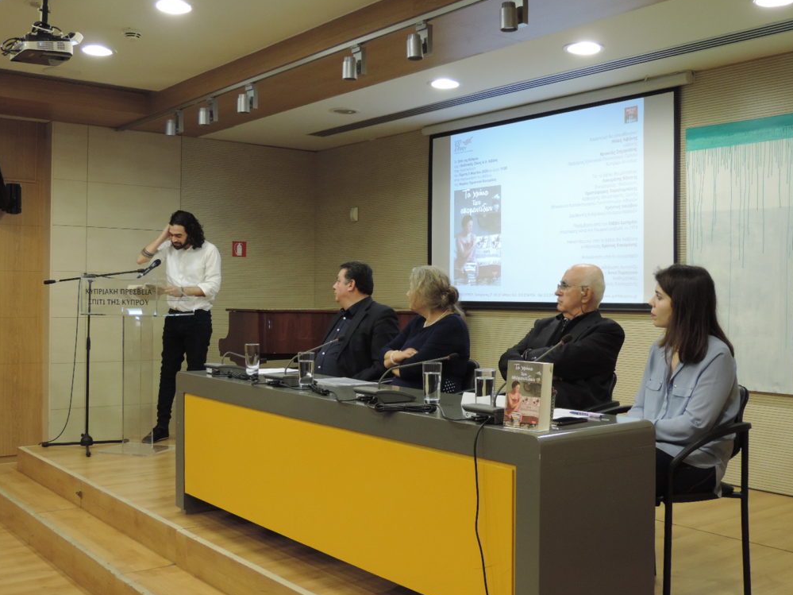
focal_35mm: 41
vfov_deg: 35.1
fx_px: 939
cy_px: 295
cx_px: 403
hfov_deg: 45.8
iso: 400
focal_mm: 7.1
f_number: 3.3
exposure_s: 1/30
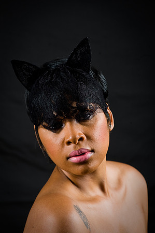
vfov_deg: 10.3
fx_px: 1295
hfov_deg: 6.9
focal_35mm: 200
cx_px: 78
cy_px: 116
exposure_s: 1/125
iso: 200
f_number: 5.6
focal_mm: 200
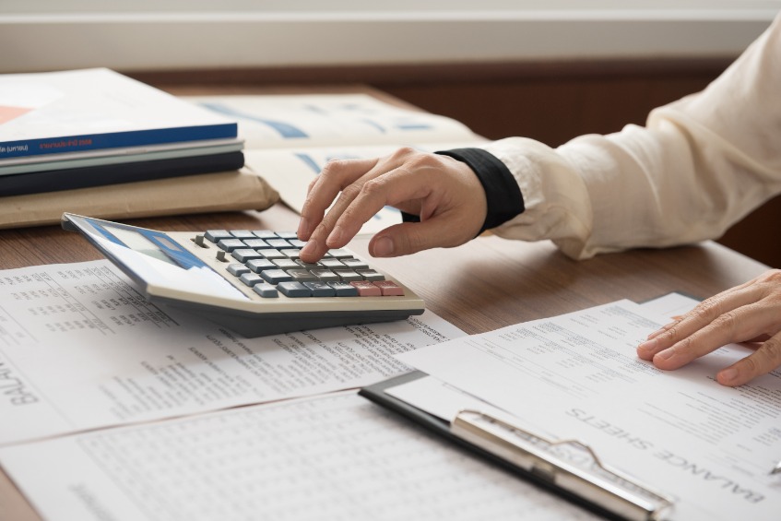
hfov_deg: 28.8
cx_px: 390
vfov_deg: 19.5
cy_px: 260
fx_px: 1519
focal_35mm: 70
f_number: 5.6
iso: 100
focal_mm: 70
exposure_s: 1/13
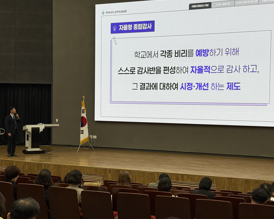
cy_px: 107
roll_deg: -0.2
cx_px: 149
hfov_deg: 34.7
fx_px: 438
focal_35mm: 54
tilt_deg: -0.8
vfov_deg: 28.1
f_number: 1.78
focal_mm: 6.76
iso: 50
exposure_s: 1/204
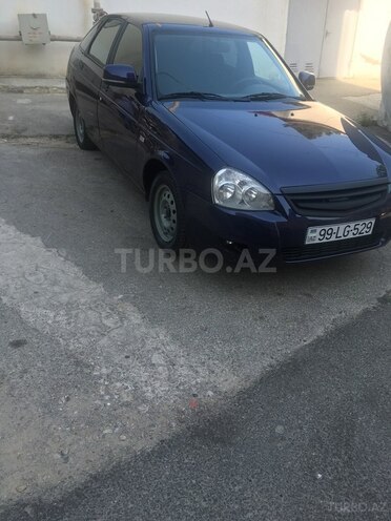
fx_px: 437
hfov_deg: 48.2
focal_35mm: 29
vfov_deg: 61.7
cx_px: 196
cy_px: 260
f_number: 2.2
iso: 25
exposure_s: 1/272
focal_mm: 4.15
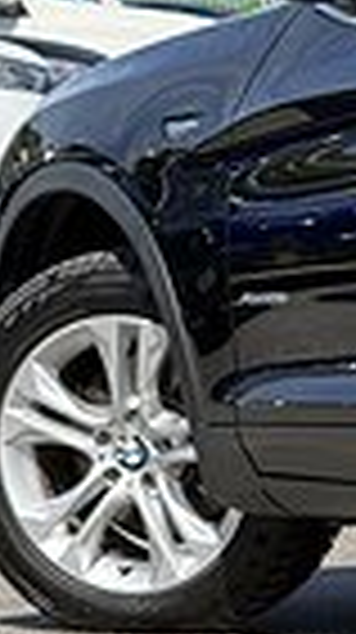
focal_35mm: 507
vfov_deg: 4.3
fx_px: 8534
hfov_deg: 2.4
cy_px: 220
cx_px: 1073
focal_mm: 15.66
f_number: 2.8
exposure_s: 1/558
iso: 64
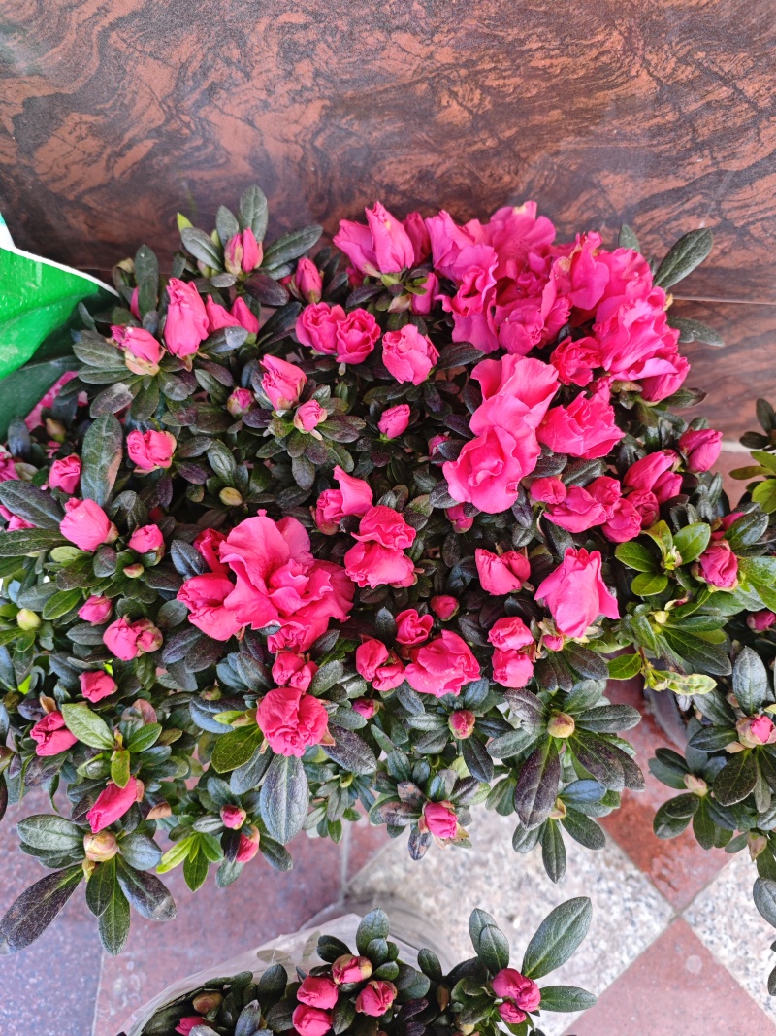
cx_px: 388
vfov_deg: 71.6
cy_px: 518
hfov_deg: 56.8
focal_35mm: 24
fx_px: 717
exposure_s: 1/100
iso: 80
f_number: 1.6
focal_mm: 5.84
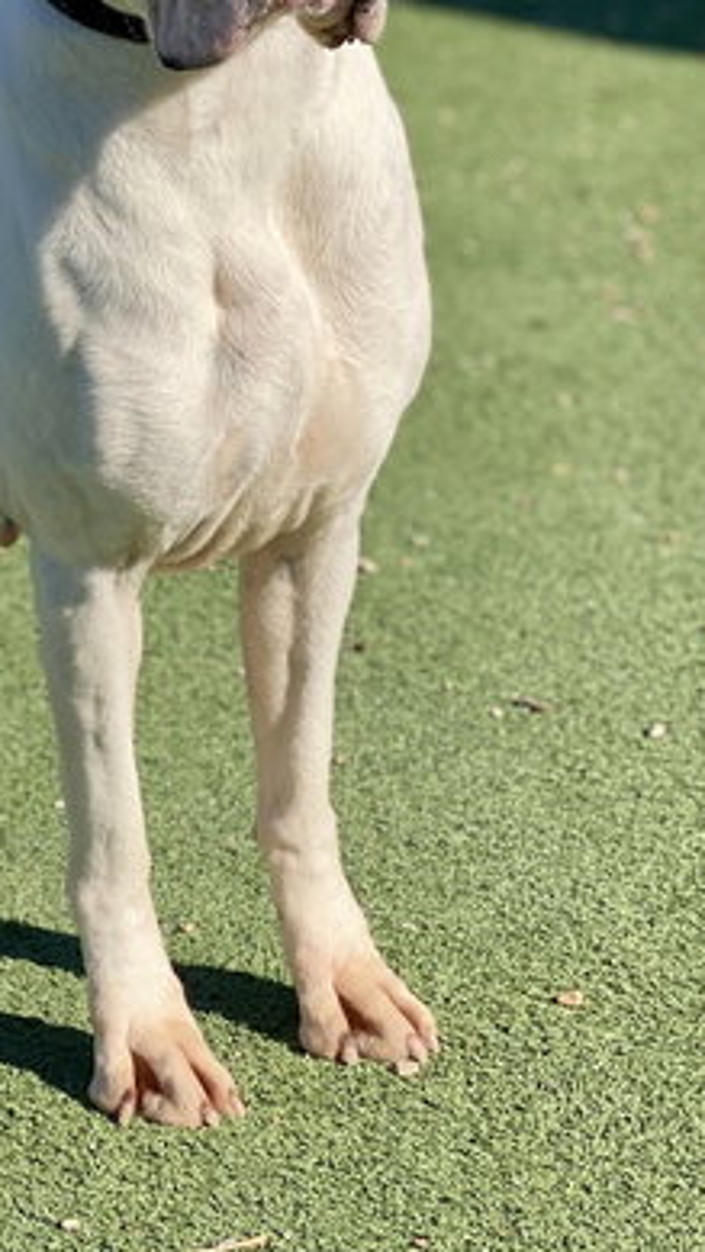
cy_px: 249
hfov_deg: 12.3
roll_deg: +4.2
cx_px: -45
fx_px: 3222
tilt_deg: -11.7
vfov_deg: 21.7
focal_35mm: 97
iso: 20
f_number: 2
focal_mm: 6
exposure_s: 1/1332
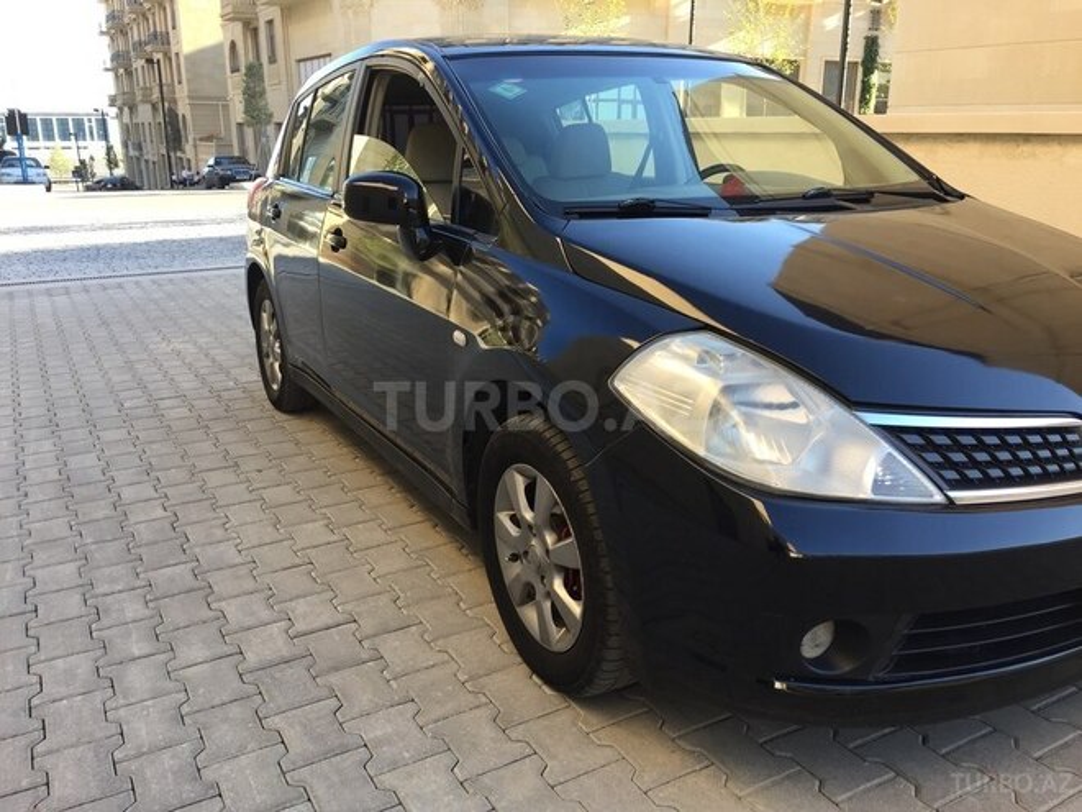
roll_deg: -0.8
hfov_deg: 61.7
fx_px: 906
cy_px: 406
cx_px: 541
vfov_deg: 48.2
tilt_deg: -18.0
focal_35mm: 29
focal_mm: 4.15
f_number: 2.2
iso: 32
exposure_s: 1/151
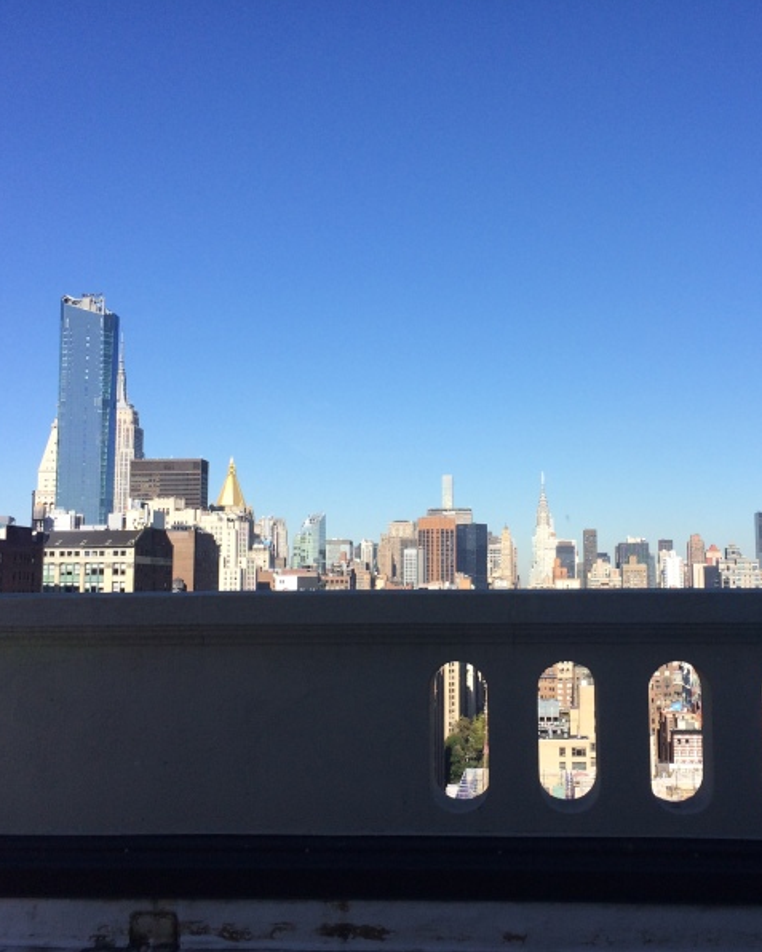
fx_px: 1071
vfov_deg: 47.9
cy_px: 474
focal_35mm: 38
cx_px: 466
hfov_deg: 39.0
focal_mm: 4.15
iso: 32
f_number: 2.2
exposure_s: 1/933
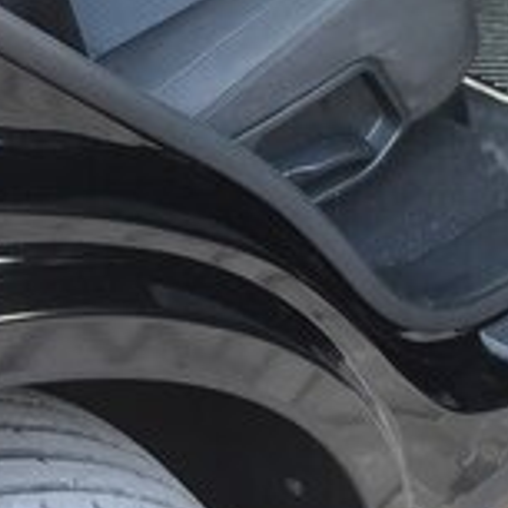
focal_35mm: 83
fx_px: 1378
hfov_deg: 20.4
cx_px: 462
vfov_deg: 19.2
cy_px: -159
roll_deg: +1.4
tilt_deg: -22.9
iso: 100
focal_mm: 4.15
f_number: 2.2
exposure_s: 1/33
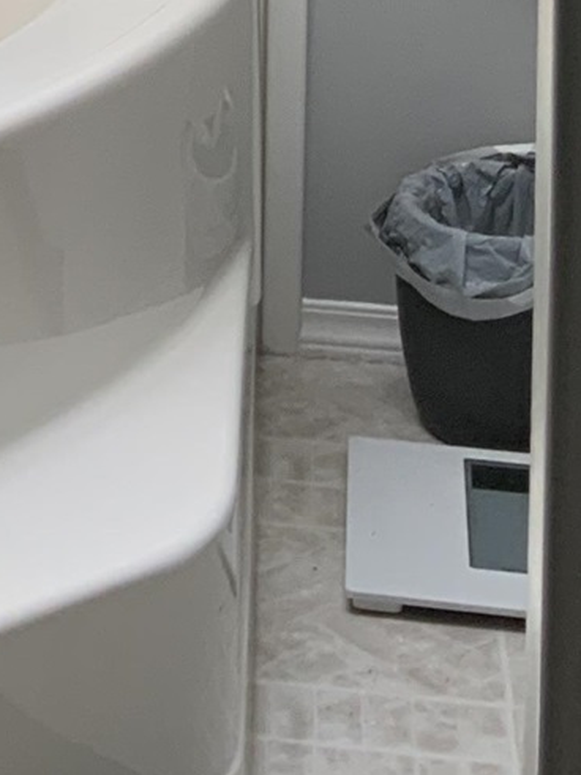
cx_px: -362
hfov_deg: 10.4
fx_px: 3045
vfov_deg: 13.3
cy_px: -557
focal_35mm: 136
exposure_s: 1/122
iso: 40
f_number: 1.8
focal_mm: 3
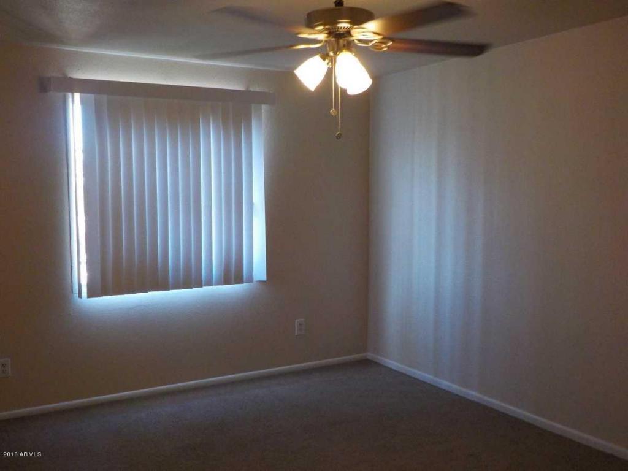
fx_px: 544
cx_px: 314
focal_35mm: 30
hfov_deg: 60.0
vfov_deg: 46.8
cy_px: 236
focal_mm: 4.1
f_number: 3.3
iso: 400
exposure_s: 1/50
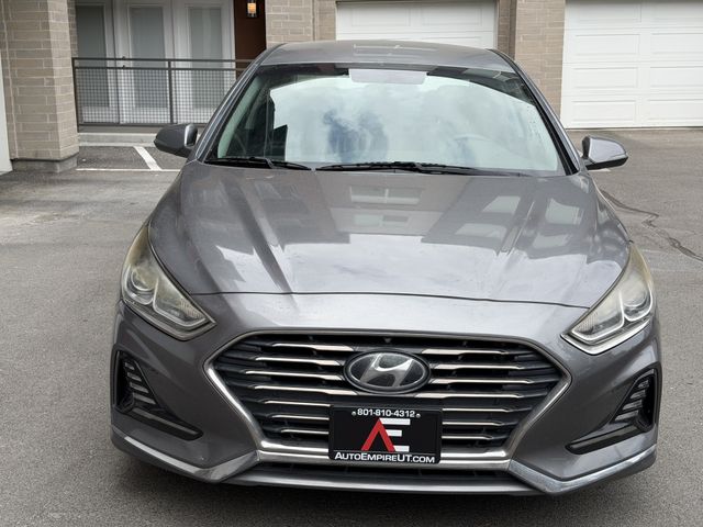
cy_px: 264
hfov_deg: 39.7
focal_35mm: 48
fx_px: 975
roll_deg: +0.5
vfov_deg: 30.3
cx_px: 352
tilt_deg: -12.0
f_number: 1.78
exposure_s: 1/1575
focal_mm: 6.76
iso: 64
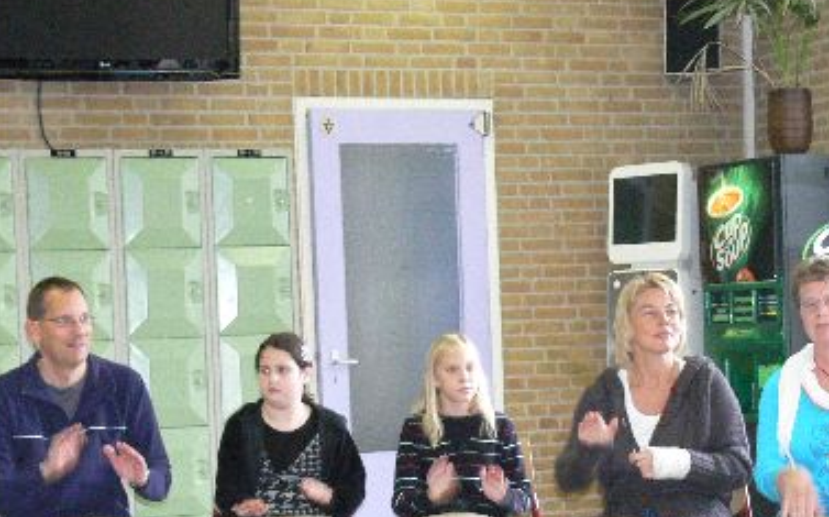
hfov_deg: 20.1
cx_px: 598
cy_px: 460
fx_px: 2325
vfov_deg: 12.6
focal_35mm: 103
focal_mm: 12.9
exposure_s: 1/30
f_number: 3.2
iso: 400
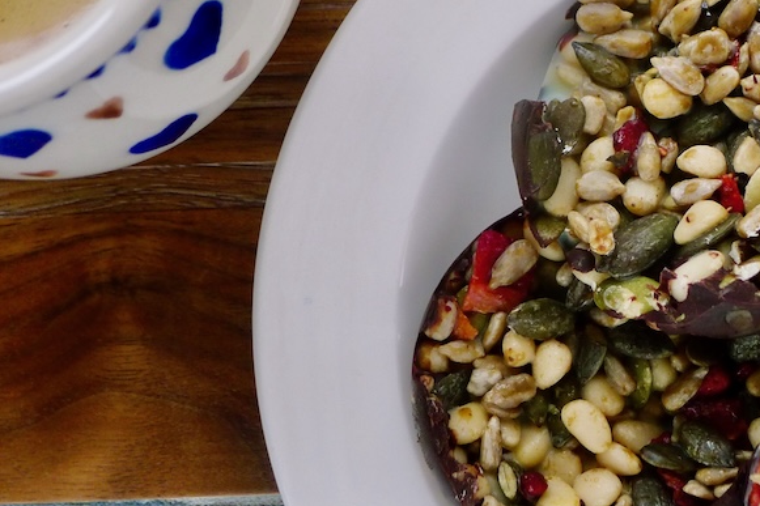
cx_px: 578
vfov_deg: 21.9
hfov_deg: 31.8
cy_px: 288
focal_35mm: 62
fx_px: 1308
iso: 250
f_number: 2.5
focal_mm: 8.5
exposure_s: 1/80
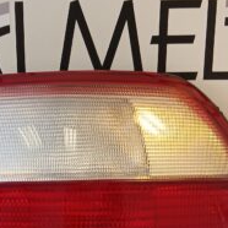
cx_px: 66
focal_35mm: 74
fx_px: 551
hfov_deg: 23.2
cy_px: 167
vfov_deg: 23.2
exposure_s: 1/50
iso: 50
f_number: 1.8
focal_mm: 3.98
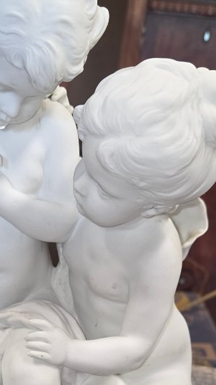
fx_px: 570
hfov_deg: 21.2
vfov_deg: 35.1
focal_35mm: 56
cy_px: 346
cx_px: 43
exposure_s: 1/50
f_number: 1.8
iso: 320
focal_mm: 5.4
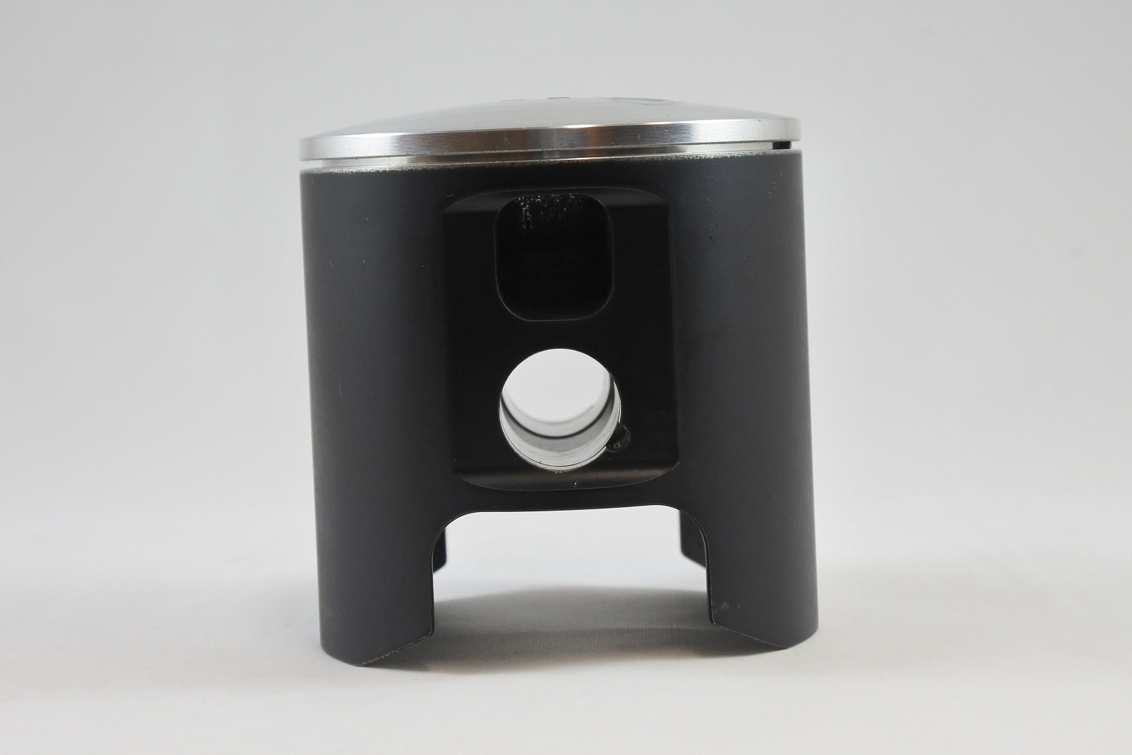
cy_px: 378
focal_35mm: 57
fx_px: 1793
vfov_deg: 23.8
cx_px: 566
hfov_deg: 35.0
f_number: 4.8
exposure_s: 1/125
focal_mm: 21.4
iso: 500
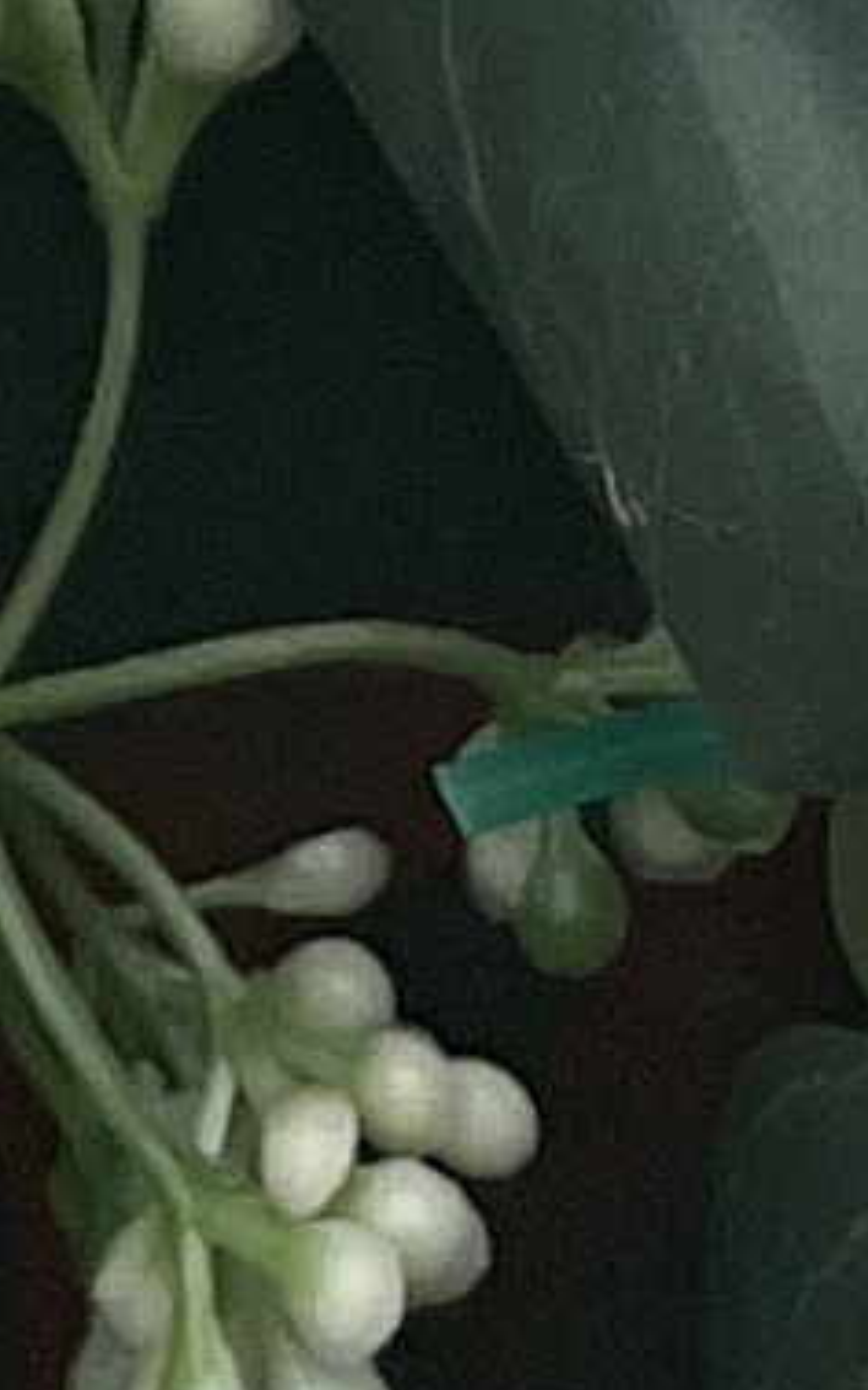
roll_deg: +1.2
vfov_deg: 6.1
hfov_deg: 4.5
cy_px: -3828
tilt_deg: -10.7
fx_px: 11136
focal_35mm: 294
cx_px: 702
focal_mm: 4.2
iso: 50
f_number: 1.6
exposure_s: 1/121
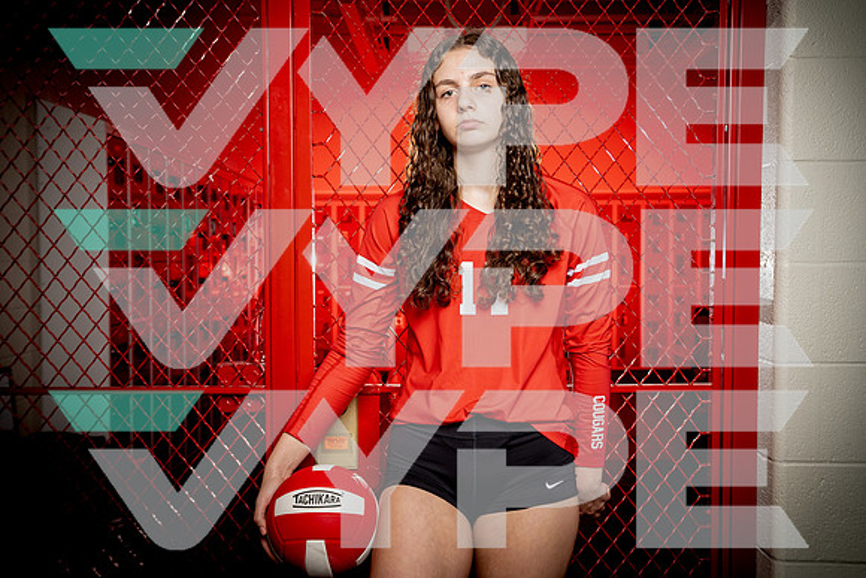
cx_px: 433
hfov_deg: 53.1
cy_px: 289
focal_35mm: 36
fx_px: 866
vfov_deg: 36.9
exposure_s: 1/250
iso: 400
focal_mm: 36
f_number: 5
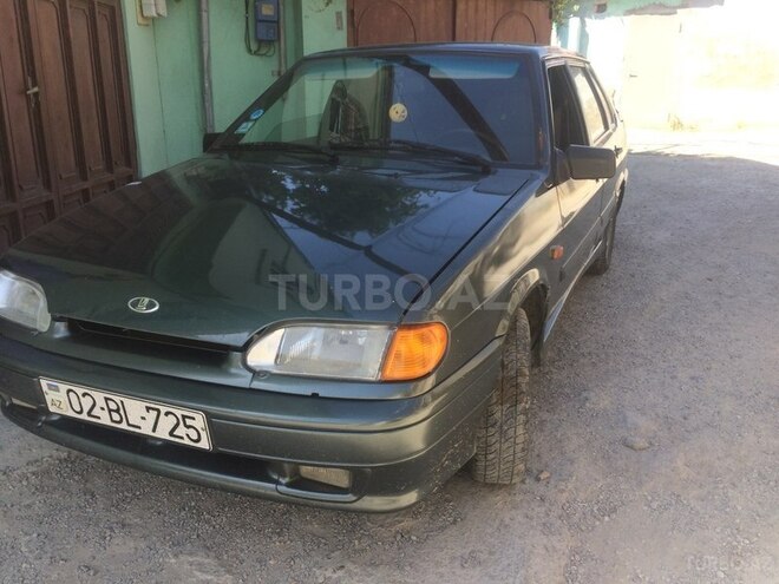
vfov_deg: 48.2
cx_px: 390
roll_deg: +0.8
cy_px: 292
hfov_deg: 61.7
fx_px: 653
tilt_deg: -18.4
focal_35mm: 29
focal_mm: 4.15
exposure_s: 1/494
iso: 32
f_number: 2.2
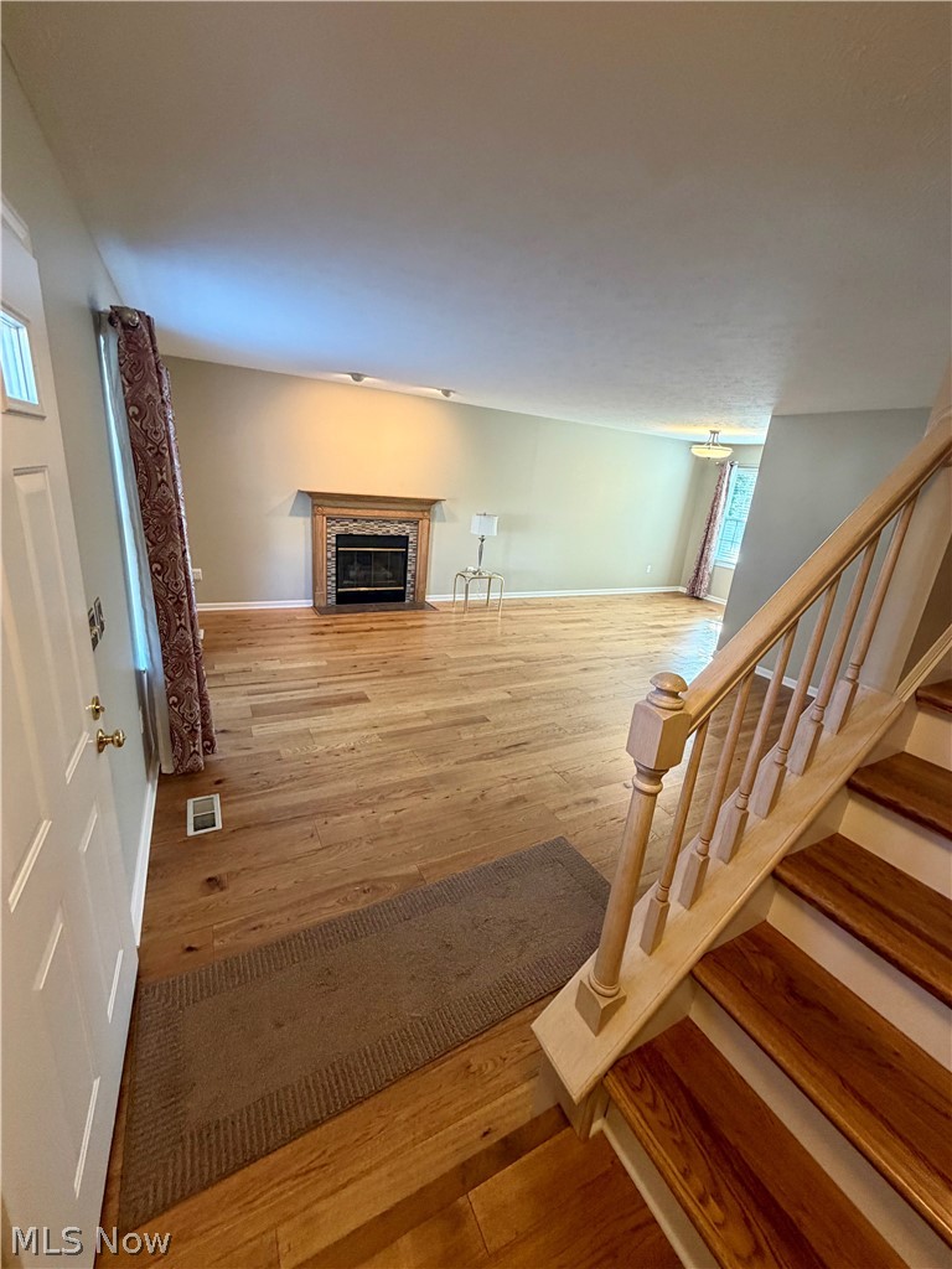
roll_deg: -5.3
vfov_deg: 102.1
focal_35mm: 14
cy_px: 634
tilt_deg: -17.6
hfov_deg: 85.7
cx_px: 476
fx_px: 513
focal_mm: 2.22
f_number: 2.2
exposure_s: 1/60
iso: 250
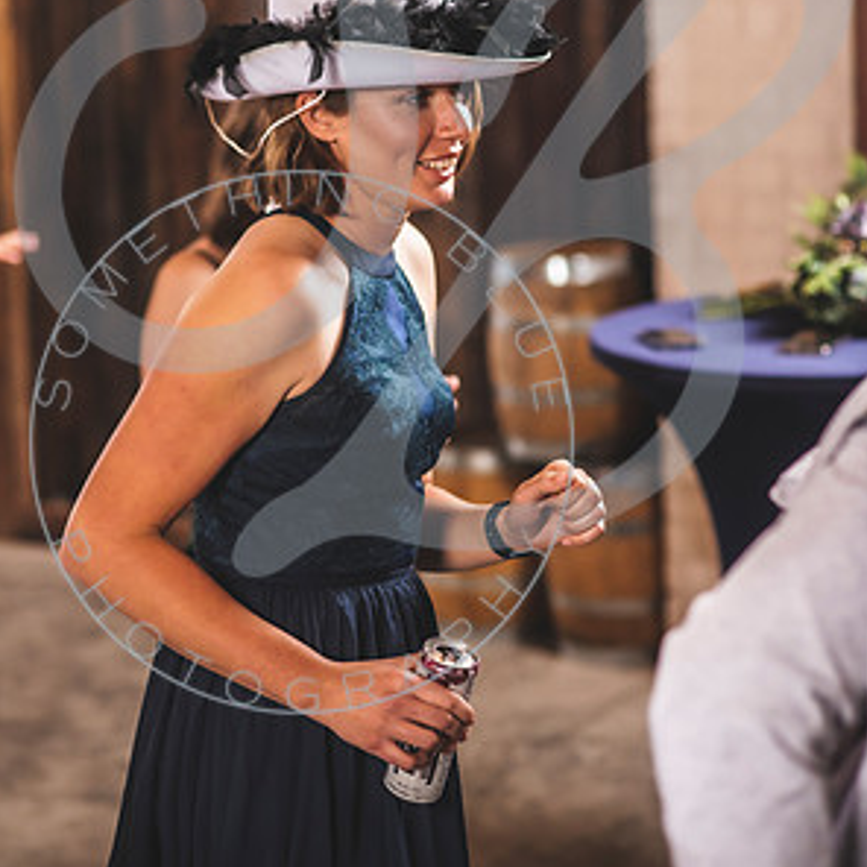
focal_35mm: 110
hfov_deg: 15.8
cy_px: 220
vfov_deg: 15.8
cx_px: 434
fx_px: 3117
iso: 800
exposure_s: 1/200
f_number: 2.8
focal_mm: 85
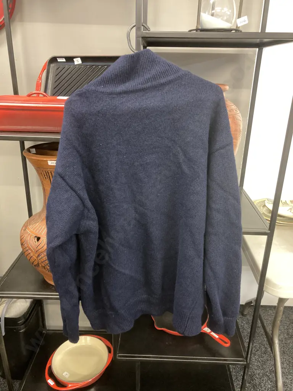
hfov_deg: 49.7
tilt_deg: -17.2
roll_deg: -3.1
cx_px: 146
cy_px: 196
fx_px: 316
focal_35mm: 28
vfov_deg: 63.4
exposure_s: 1/25
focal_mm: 3.99
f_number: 1.8
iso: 320
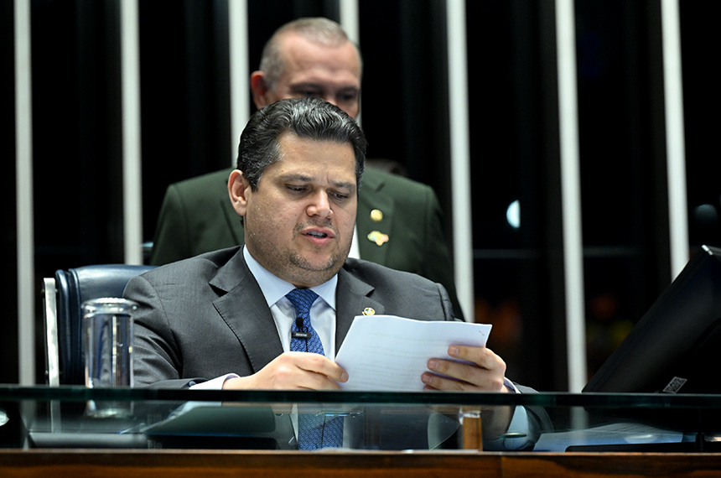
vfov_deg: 8.5
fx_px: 3198
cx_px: 360
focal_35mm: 160
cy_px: 239
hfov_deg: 12.9
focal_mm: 160
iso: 4000
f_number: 4
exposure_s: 1/160
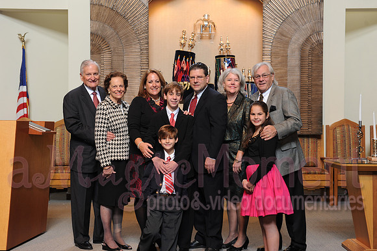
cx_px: 188
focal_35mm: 56
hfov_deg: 35.7
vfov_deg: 24.2
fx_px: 586
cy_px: 126
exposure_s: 1/50
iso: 500
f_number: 5
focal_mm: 56
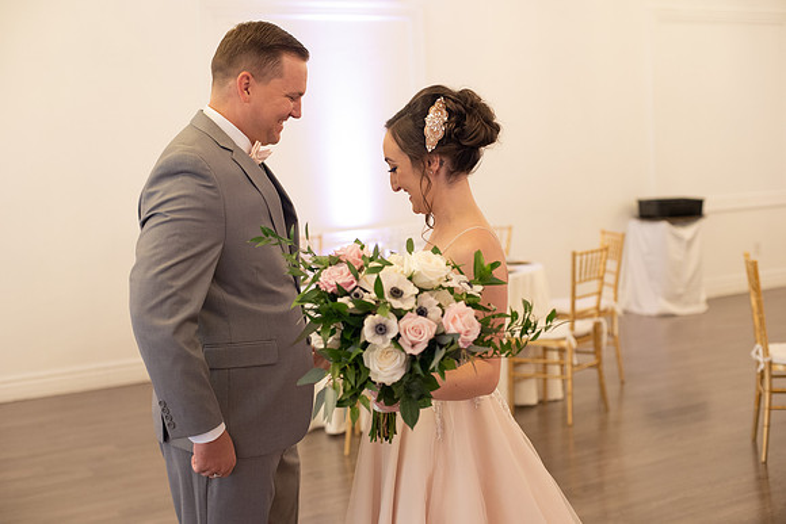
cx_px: 393
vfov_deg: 27.0
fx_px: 1092
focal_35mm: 50
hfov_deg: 39.6
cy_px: 262
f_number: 2.8
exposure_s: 1/200
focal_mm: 50
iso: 1600
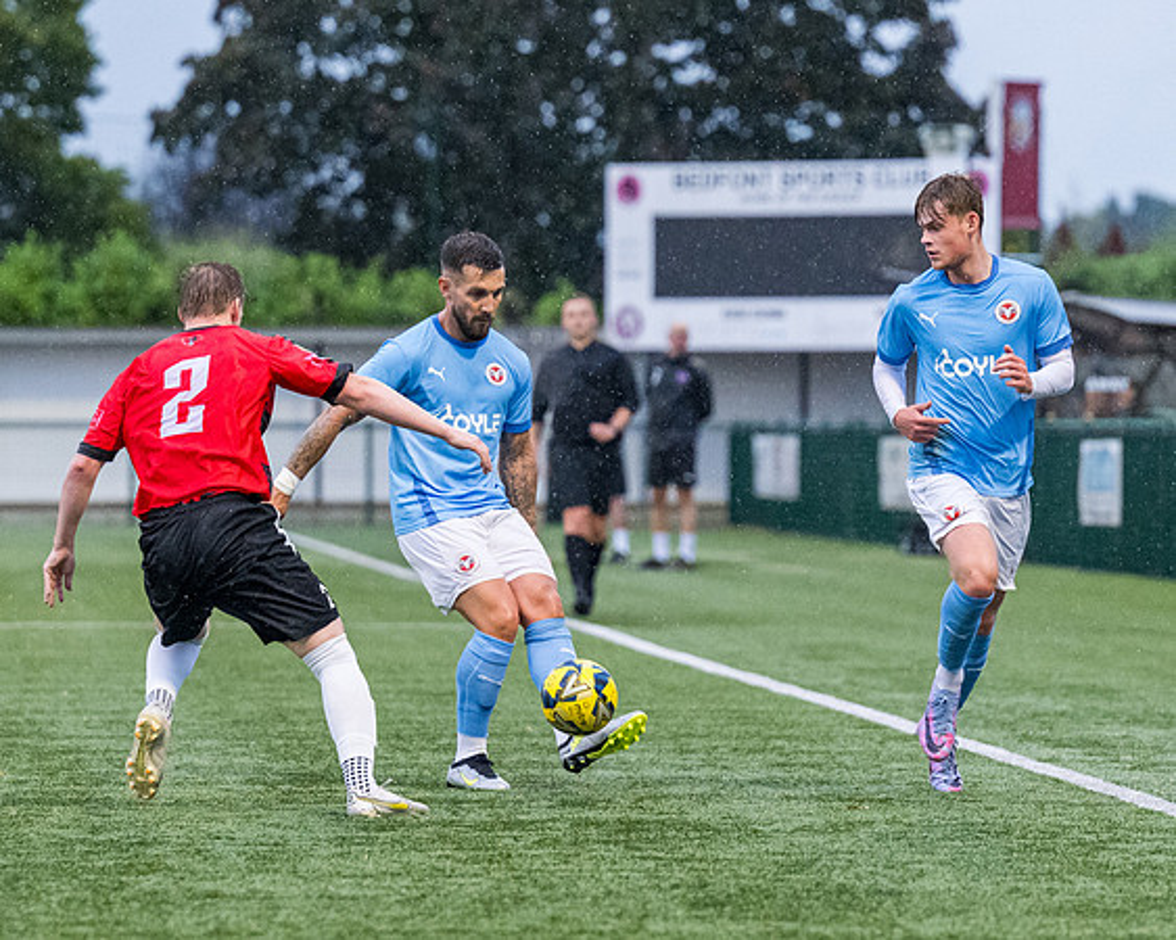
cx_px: 475
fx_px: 9781
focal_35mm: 281
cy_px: 473
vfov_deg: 5.5
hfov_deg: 6.9
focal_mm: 140
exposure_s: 1/1250
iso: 4000
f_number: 2.8
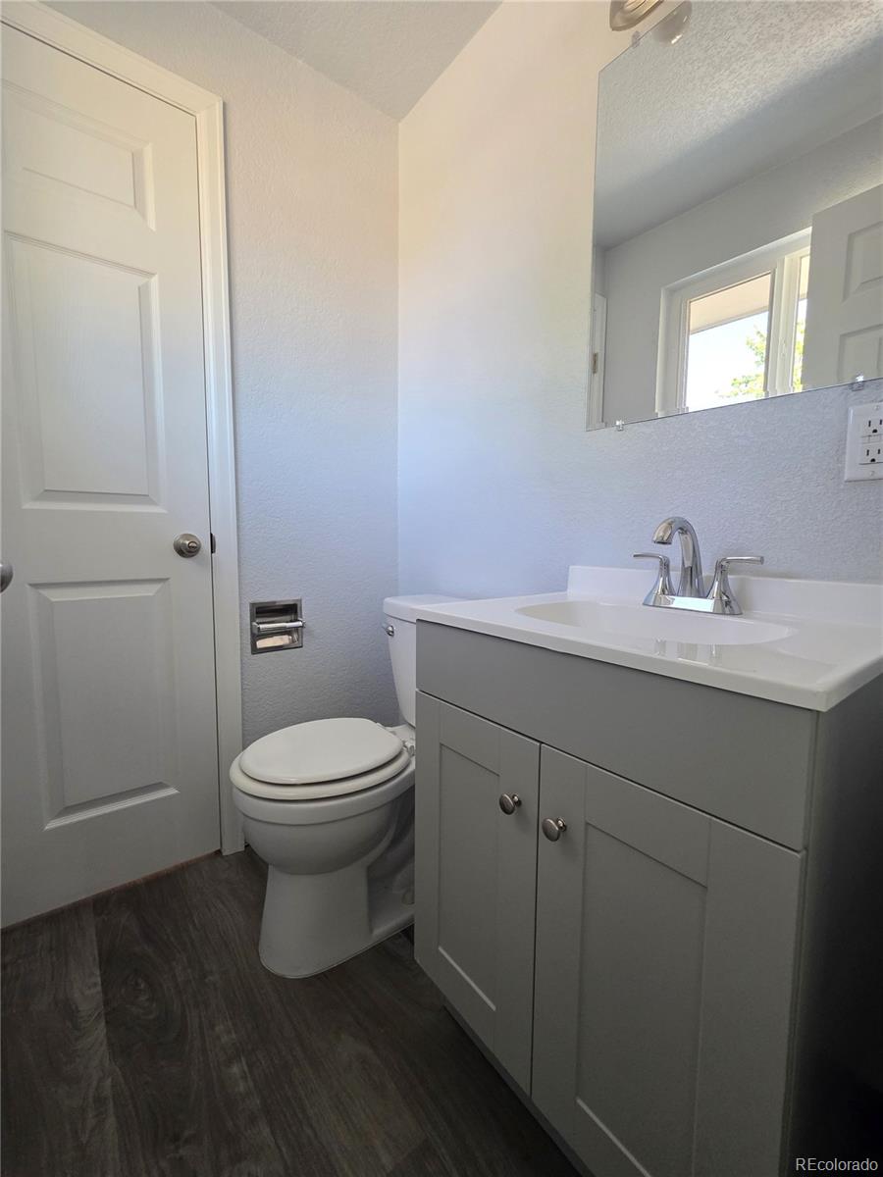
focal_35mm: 13
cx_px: 442
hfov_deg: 89.9
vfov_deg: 106.2
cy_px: 588
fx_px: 442
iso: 200
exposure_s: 1/120
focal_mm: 2.2
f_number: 1.9
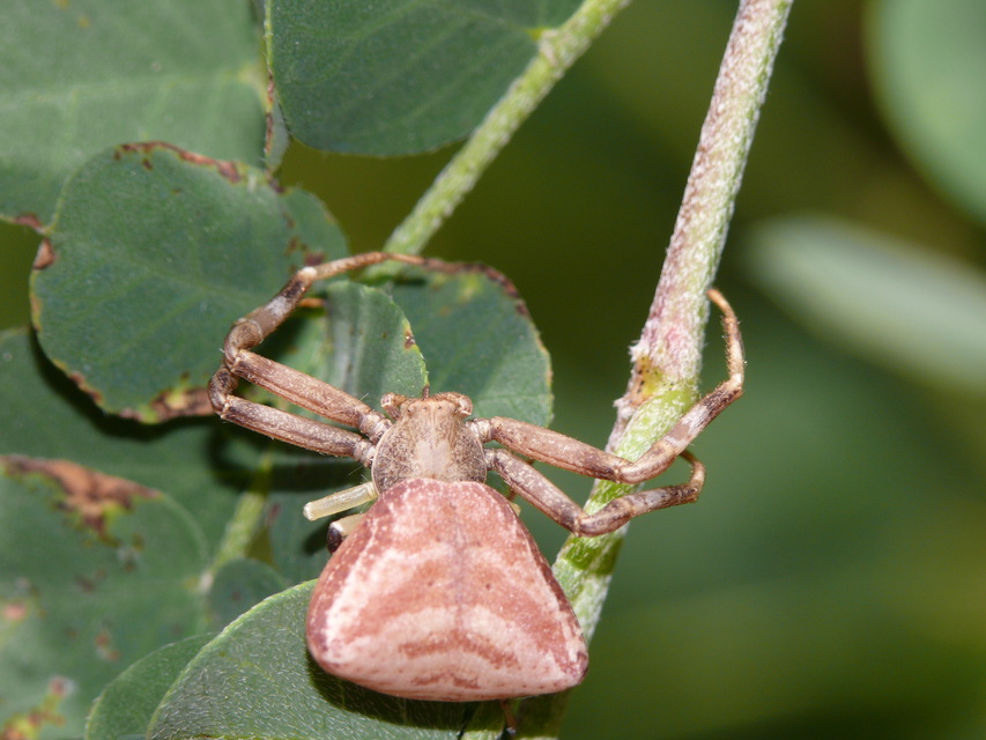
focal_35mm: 410
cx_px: 493
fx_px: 11680
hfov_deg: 4.8
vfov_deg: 3.6
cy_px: 370
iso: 100
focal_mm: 86.6
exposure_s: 1/500
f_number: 7.1
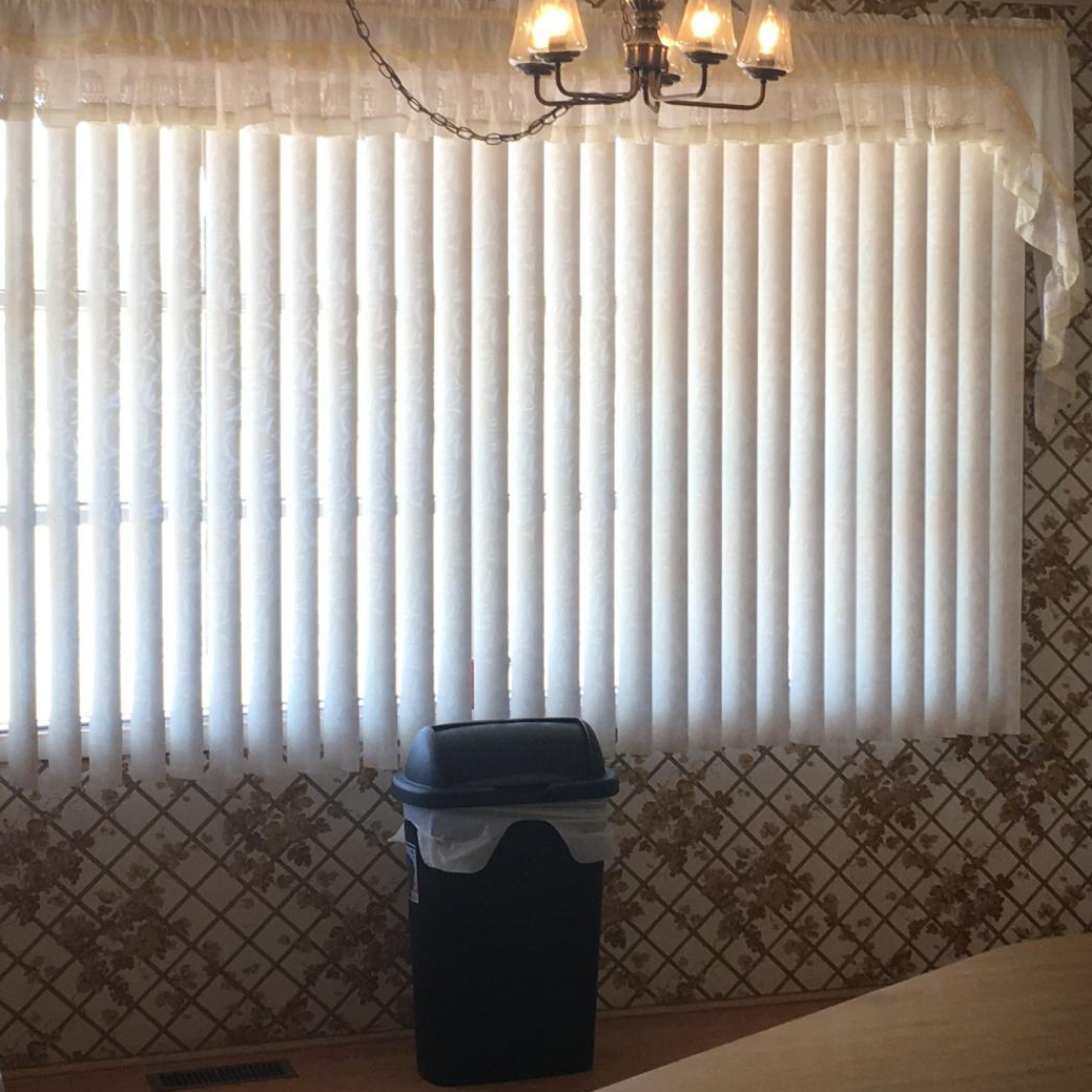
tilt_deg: -1.3
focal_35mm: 74
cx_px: 801
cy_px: 405
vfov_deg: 23.3
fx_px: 2641
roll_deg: -0.8
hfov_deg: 23.2
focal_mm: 4.15
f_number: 2.2
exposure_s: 1/120
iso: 32
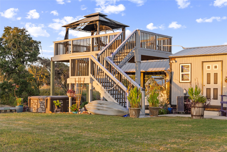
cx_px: 114
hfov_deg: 40.0
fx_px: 312
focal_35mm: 50
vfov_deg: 27.3
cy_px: 76
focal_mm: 33
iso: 100
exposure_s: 1/50
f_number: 5
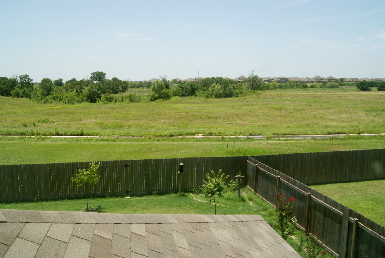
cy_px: 129
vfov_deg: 43.7
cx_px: 192
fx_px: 321
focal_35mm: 30
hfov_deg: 61.9
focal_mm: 20
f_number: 10
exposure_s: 1/80
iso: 100
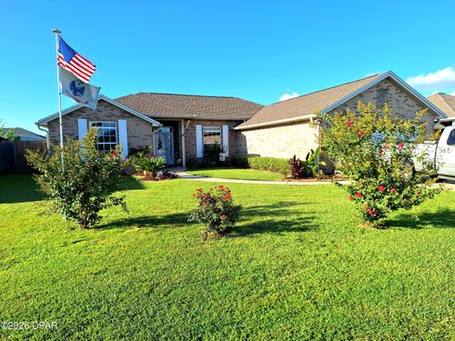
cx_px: 228
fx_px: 302
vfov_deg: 58.9
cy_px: 170
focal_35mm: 23
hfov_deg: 73.9
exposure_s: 1/2000
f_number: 1.8
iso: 40
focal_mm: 5.54
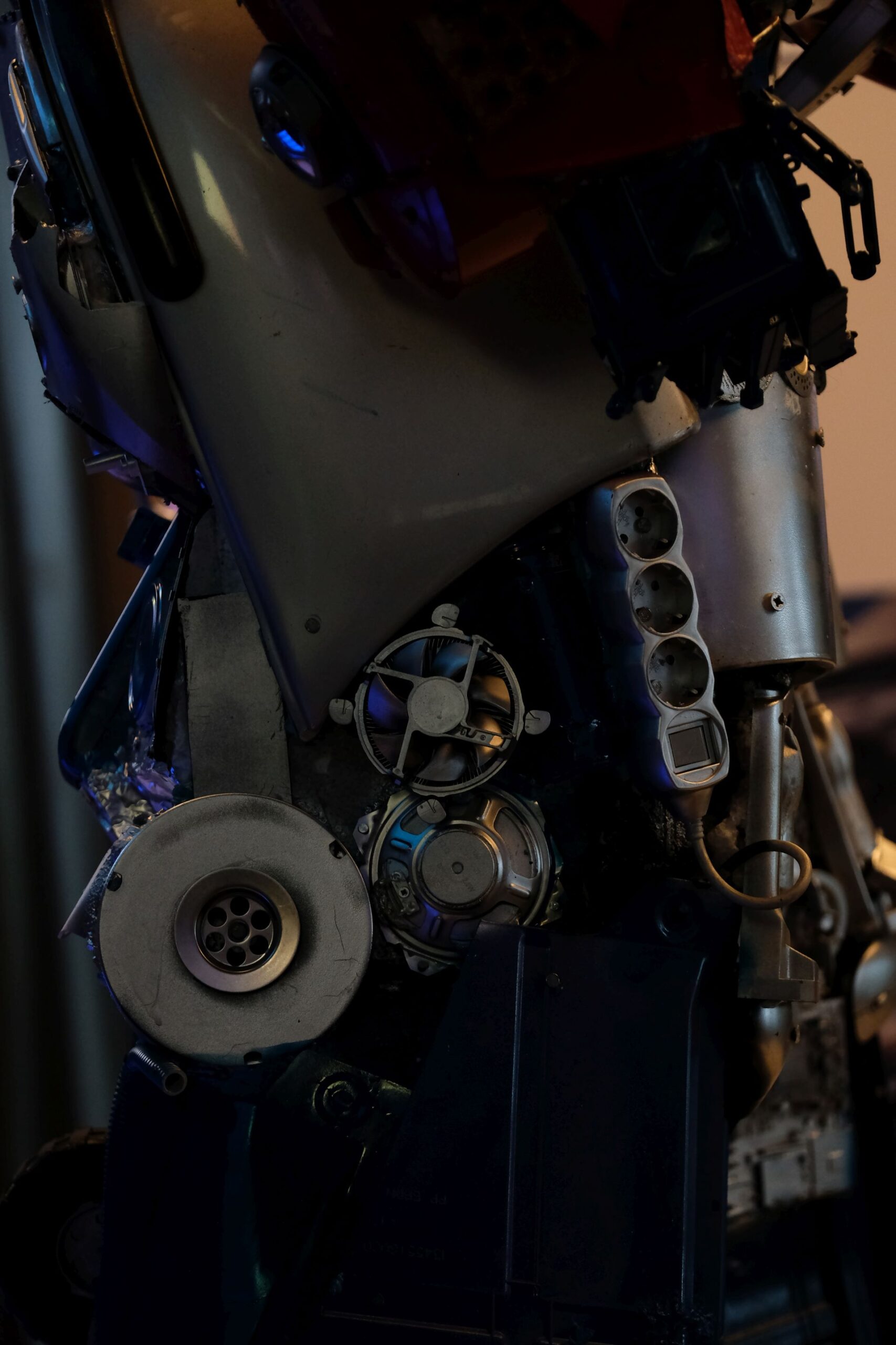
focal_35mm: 210
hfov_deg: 6.5
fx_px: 7838
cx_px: 448
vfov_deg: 9.8
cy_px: 672
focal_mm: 140
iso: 2000
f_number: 2.8
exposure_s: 1/125
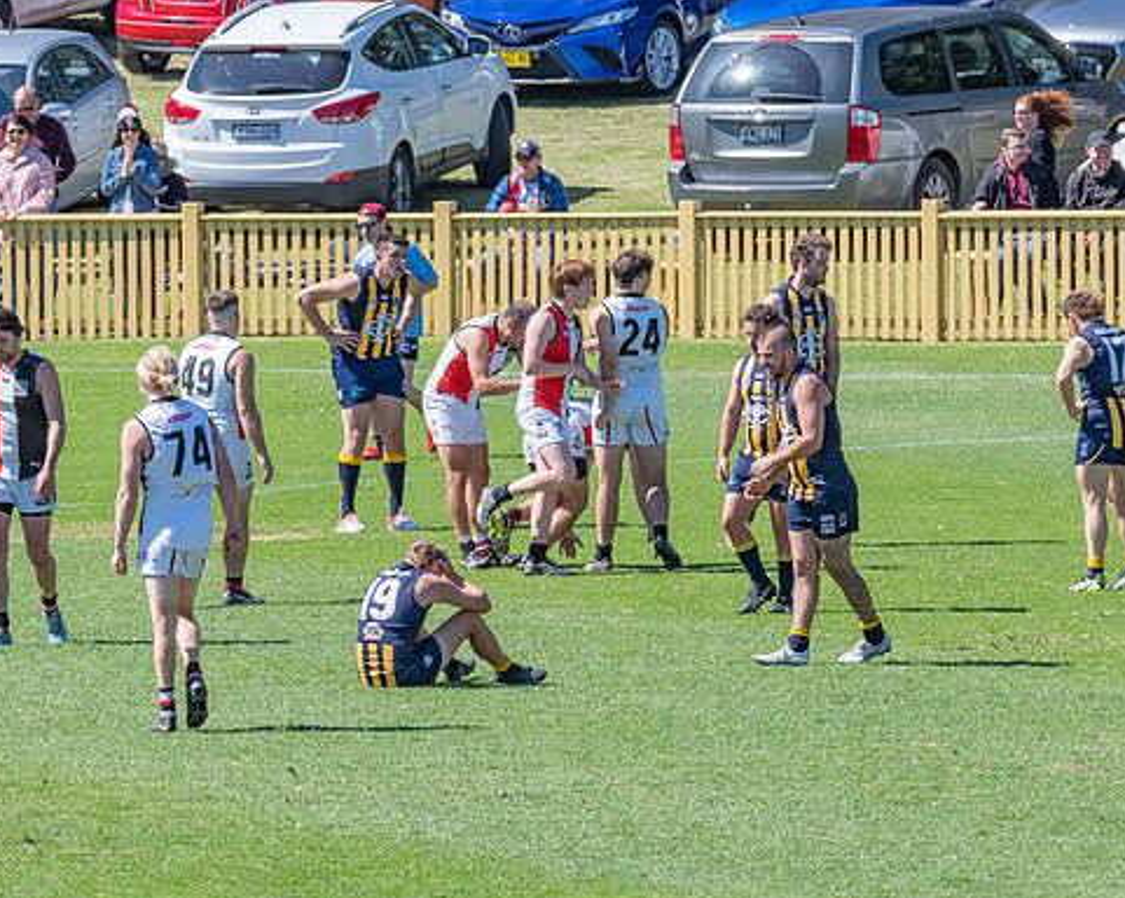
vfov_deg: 2.5
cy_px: 472
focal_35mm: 623
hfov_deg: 3.1
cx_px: 519
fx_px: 20726
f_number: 11
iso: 800
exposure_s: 1/1250
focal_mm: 350
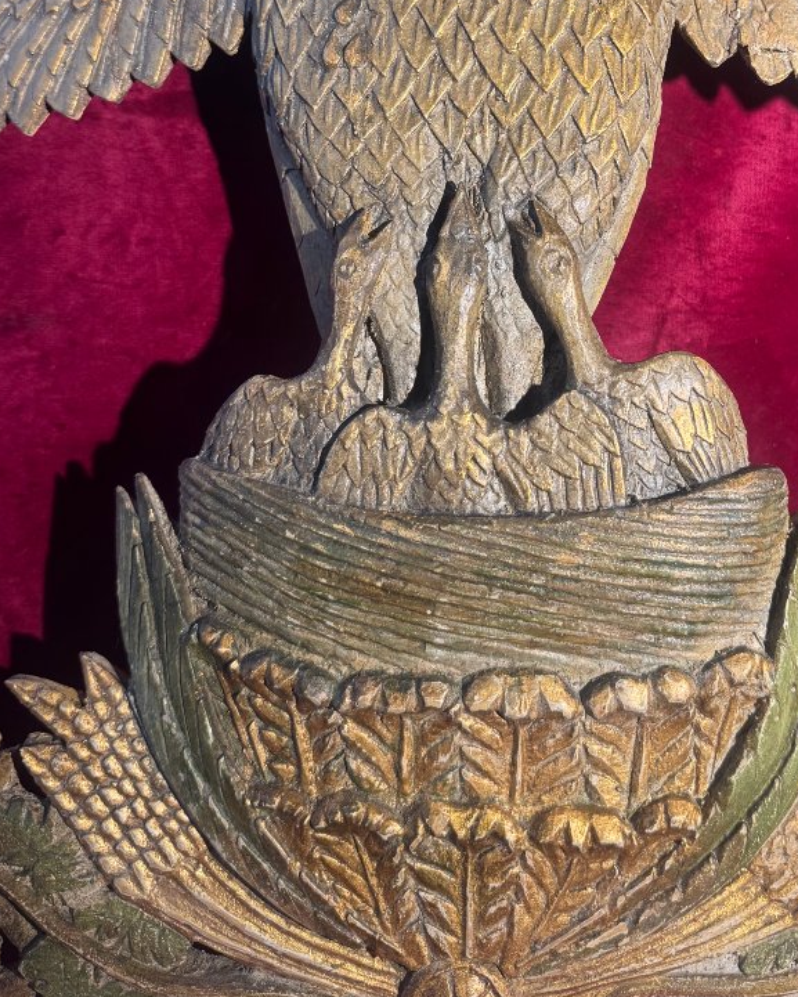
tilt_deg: +1.3
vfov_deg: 45.1
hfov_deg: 37.8
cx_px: 534
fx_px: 1151
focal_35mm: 39
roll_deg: +0.9
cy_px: 239
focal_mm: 6.76
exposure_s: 1/100
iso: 125
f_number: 1.78
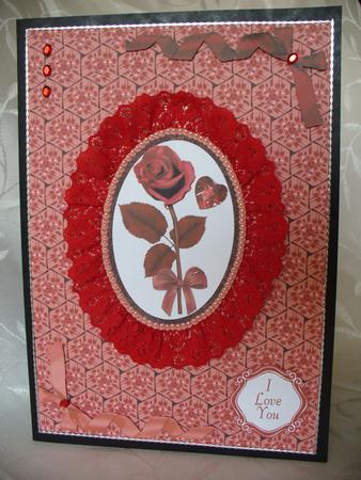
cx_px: 180
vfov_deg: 50.1
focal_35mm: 37
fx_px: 514
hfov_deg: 38.7
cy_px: 240
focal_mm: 6.1
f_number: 2.8
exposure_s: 1/40
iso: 100
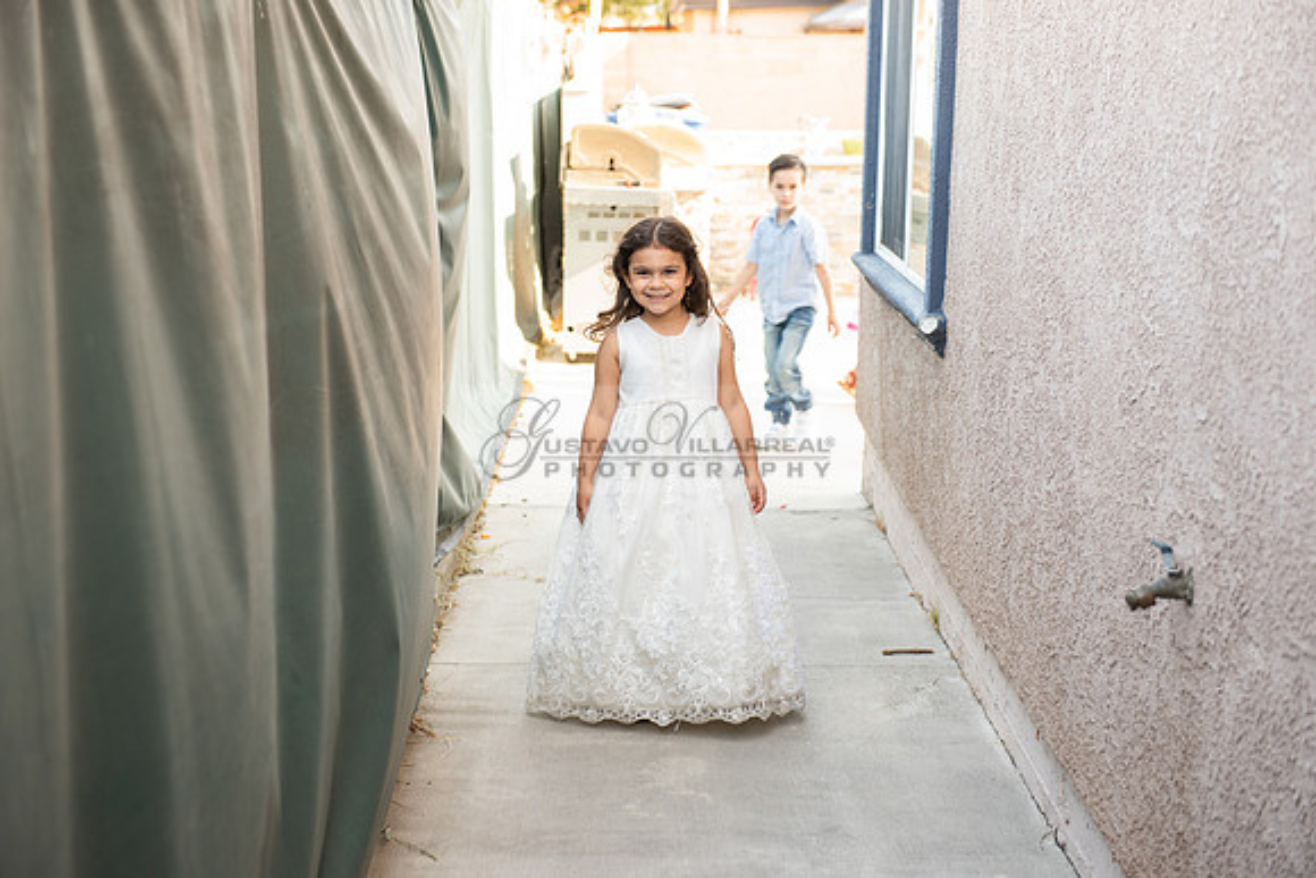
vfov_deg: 22.6
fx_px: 2194
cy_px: 439
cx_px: 658
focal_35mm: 60
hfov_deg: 33.4
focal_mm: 60
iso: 200
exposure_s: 1/80
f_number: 4
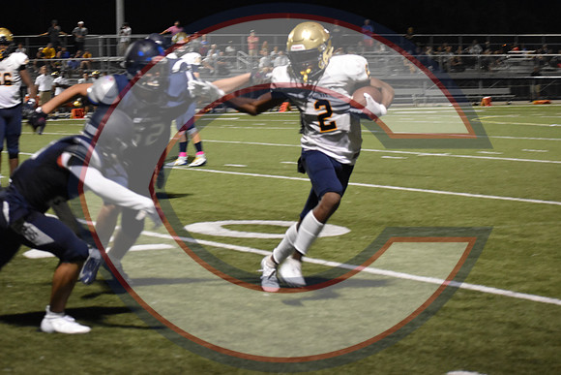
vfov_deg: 12.7
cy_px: 188
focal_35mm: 108
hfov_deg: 18.9
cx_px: 280
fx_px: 1683
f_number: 4.8
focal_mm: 72
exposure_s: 1/125
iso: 3600
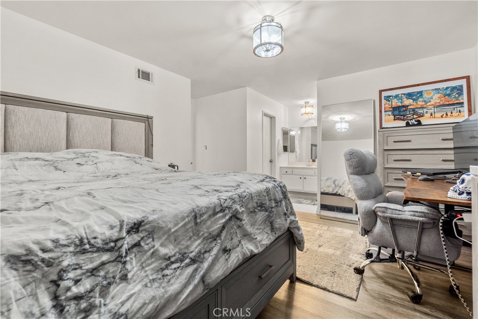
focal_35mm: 15
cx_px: 239
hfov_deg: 100.4
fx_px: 199
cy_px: 160
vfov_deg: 77.3
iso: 400
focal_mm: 10
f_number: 8
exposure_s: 1/2
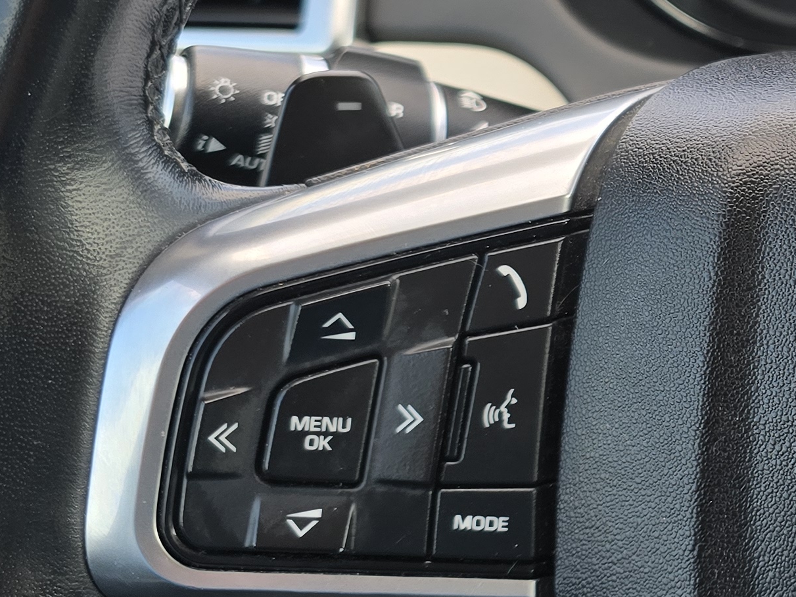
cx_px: 1086
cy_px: 124
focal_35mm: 76
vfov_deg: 19.2
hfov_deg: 22.4
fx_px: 1747
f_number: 1.7
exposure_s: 1/180
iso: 25
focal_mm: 6.3
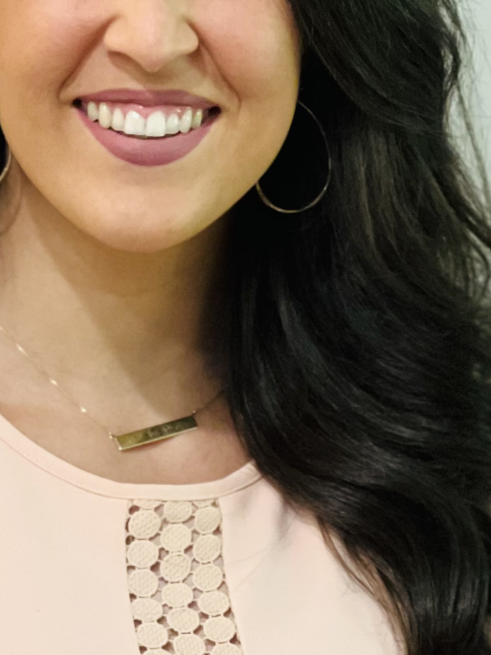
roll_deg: +0.4
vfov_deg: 8.3
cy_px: 551
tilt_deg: -11.3
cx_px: 112
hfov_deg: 6.2
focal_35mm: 239
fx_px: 4521
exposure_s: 1/24
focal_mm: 9
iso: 400
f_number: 2.8
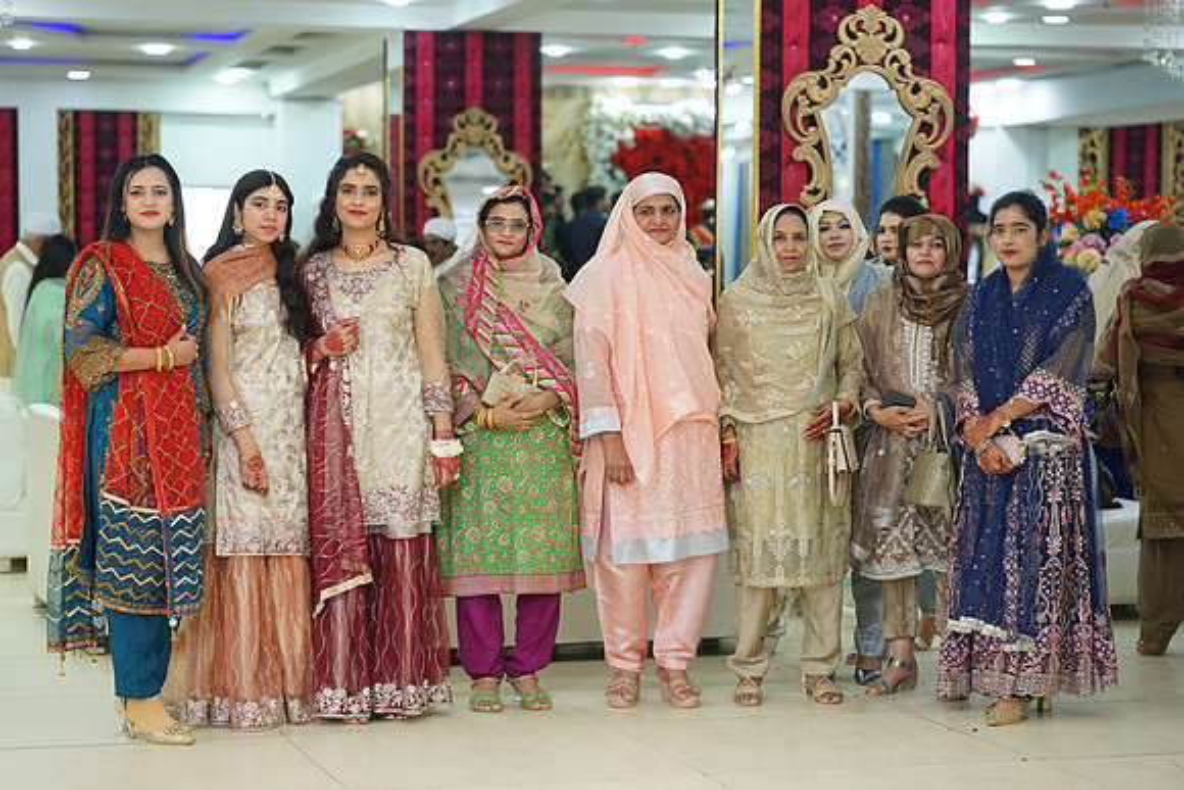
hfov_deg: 23.9
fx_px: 2796
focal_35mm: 85
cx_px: 592
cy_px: 395
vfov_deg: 16.1
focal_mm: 85
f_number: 2.8
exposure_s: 1/160
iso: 640
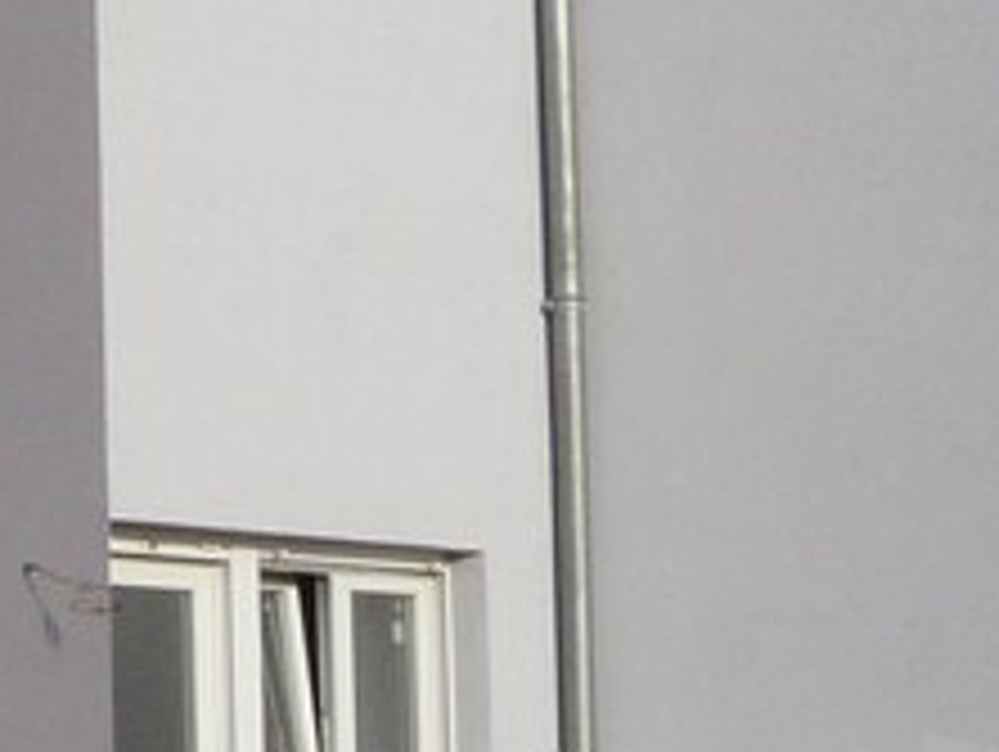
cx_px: -990
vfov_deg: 8.5
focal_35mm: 175
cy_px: 131
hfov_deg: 10.4
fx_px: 5056
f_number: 5.6
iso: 100
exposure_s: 1/400
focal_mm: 6.3
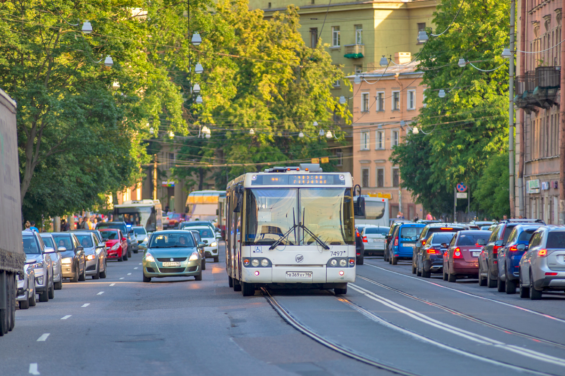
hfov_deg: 10.3
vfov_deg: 6.9
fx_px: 3139
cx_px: 282
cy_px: 188
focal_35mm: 200
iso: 100
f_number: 2.8
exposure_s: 1/400
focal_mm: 200
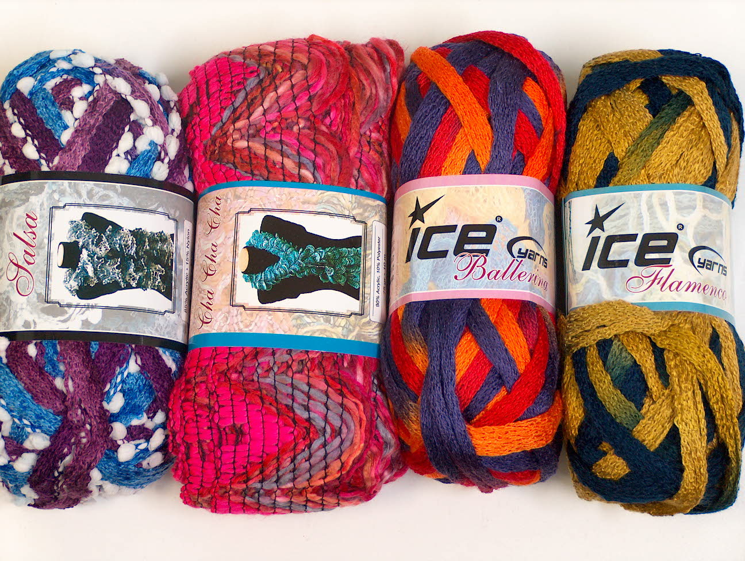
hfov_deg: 19.8
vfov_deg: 15.0
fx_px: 2134
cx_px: 372
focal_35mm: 99
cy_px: 280
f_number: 2.9
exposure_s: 1/10.5
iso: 200
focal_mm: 20.29
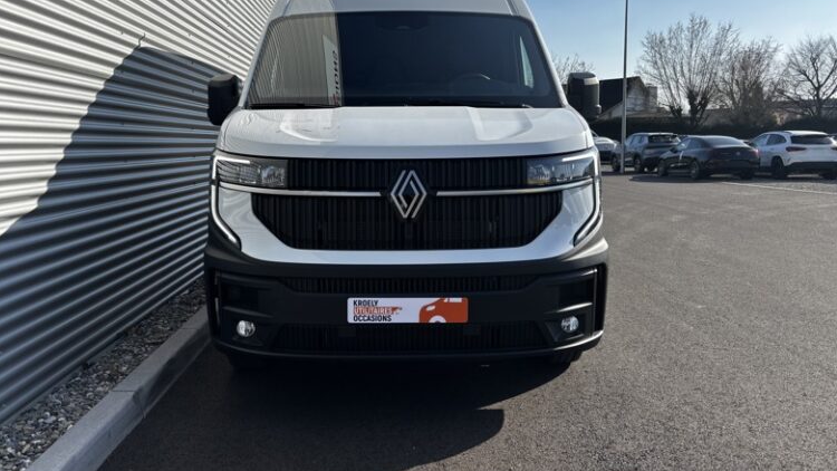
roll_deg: +0.1
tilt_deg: -6.7
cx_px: 410
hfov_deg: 66.1
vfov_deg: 40.1
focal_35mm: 29
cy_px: 213
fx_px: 644
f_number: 1.6
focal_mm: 5.96
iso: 50
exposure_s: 1/2639
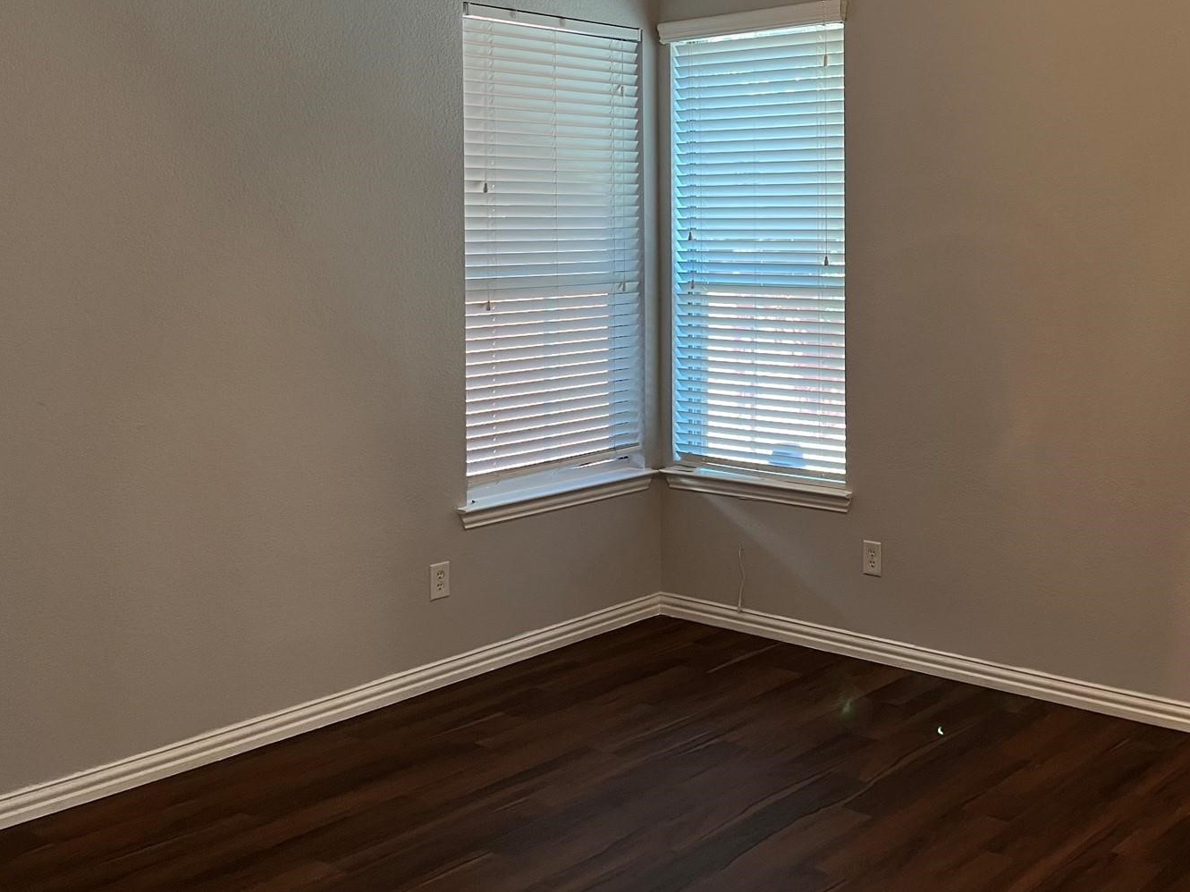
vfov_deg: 35.3
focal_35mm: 40
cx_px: 859
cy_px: 241
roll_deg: +0.4
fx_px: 1375
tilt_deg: -2.3
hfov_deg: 45.5
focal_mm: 5.1
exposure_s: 1/60
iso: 200
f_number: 1.6
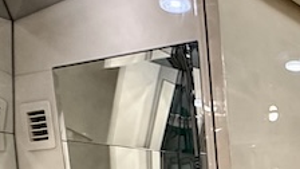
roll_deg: +0.8
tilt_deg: -10.3
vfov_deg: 15.1
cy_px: 315
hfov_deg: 25.6
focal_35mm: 68
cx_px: 412
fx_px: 541
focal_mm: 2.22
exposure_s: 1/60
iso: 400
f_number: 2.2
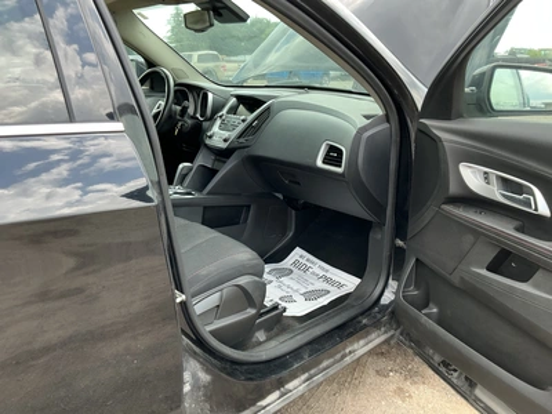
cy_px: 207
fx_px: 446
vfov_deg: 49.7
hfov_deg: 63.4
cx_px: 276
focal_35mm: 28
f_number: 1.8
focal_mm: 3
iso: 25
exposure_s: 1/122
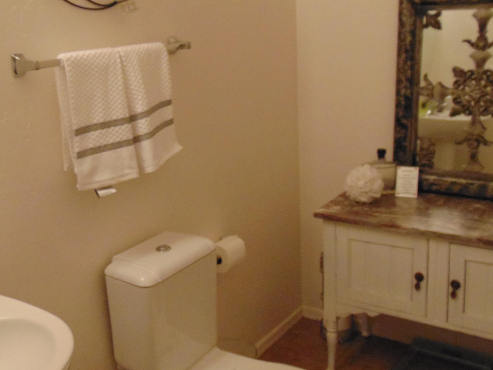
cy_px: 169
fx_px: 598
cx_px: 214
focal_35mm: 42
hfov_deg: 44.7
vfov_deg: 34.3
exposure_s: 1/30
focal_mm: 4.5
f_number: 3
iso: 320
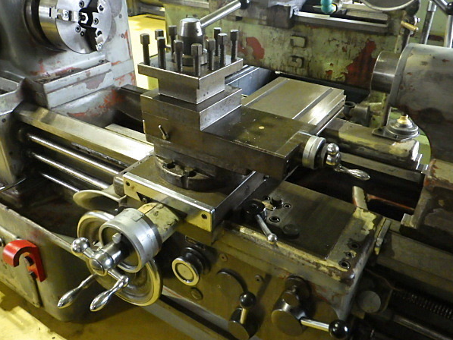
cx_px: 218
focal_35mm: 30
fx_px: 393
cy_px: 163
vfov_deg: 46.8
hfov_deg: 59.9
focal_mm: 5
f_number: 3.5
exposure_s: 1/40
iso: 1600
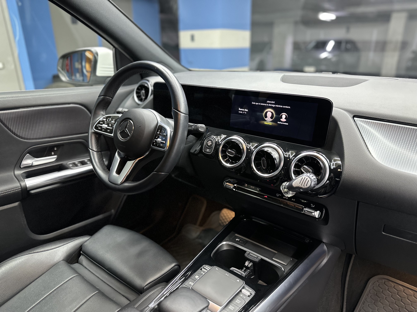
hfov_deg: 71.6
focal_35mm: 24
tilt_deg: -19.5
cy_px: 156
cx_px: 208
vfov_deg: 56.8
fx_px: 289
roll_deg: +0.5
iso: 640
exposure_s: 1/50
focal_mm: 6.86
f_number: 1.78
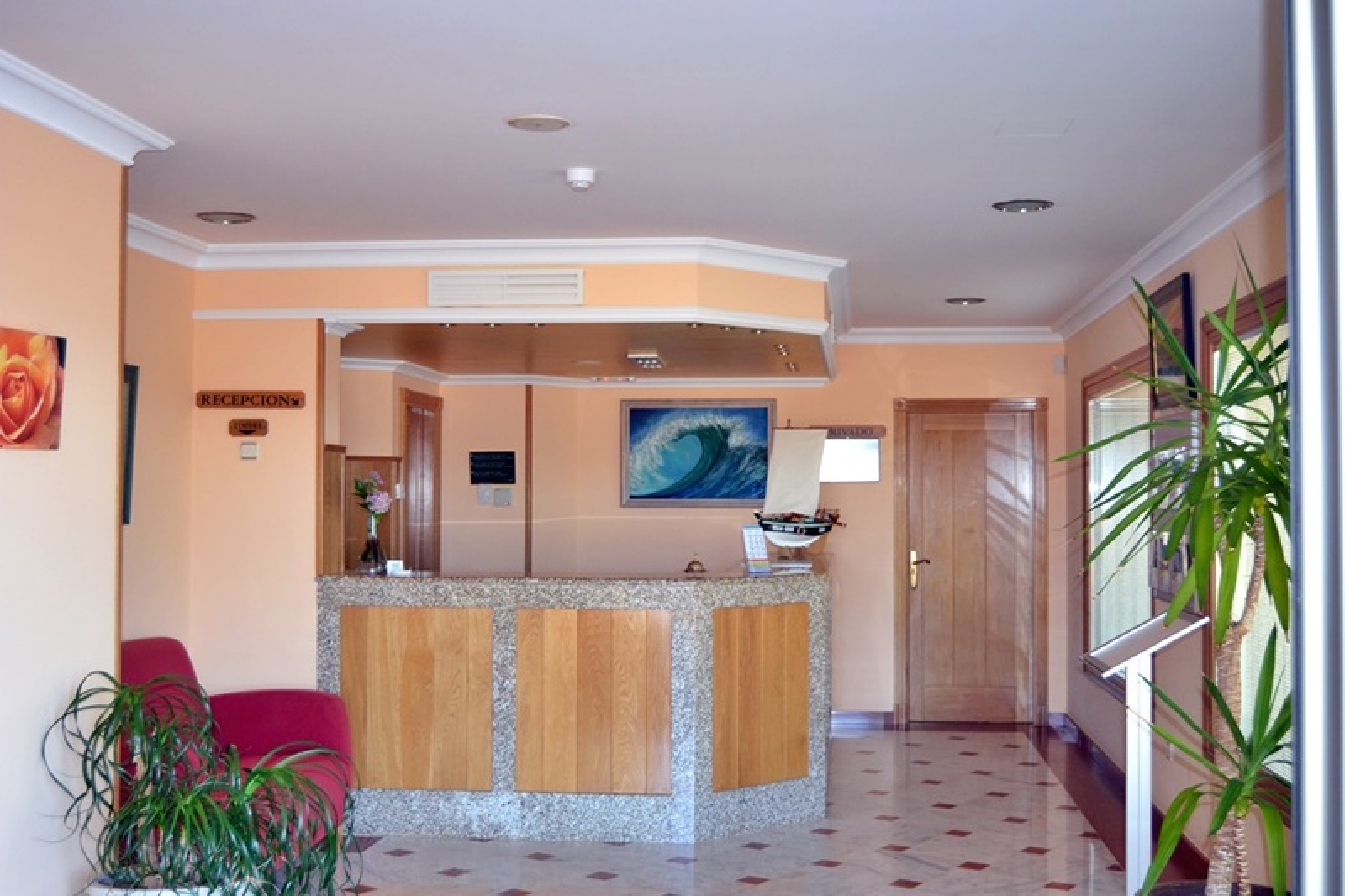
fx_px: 1457
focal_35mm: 39
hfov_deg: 49.6
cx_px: 672
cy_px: 448
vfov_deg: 34.2
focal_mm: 26
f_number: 4
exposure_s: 1/60
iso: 720
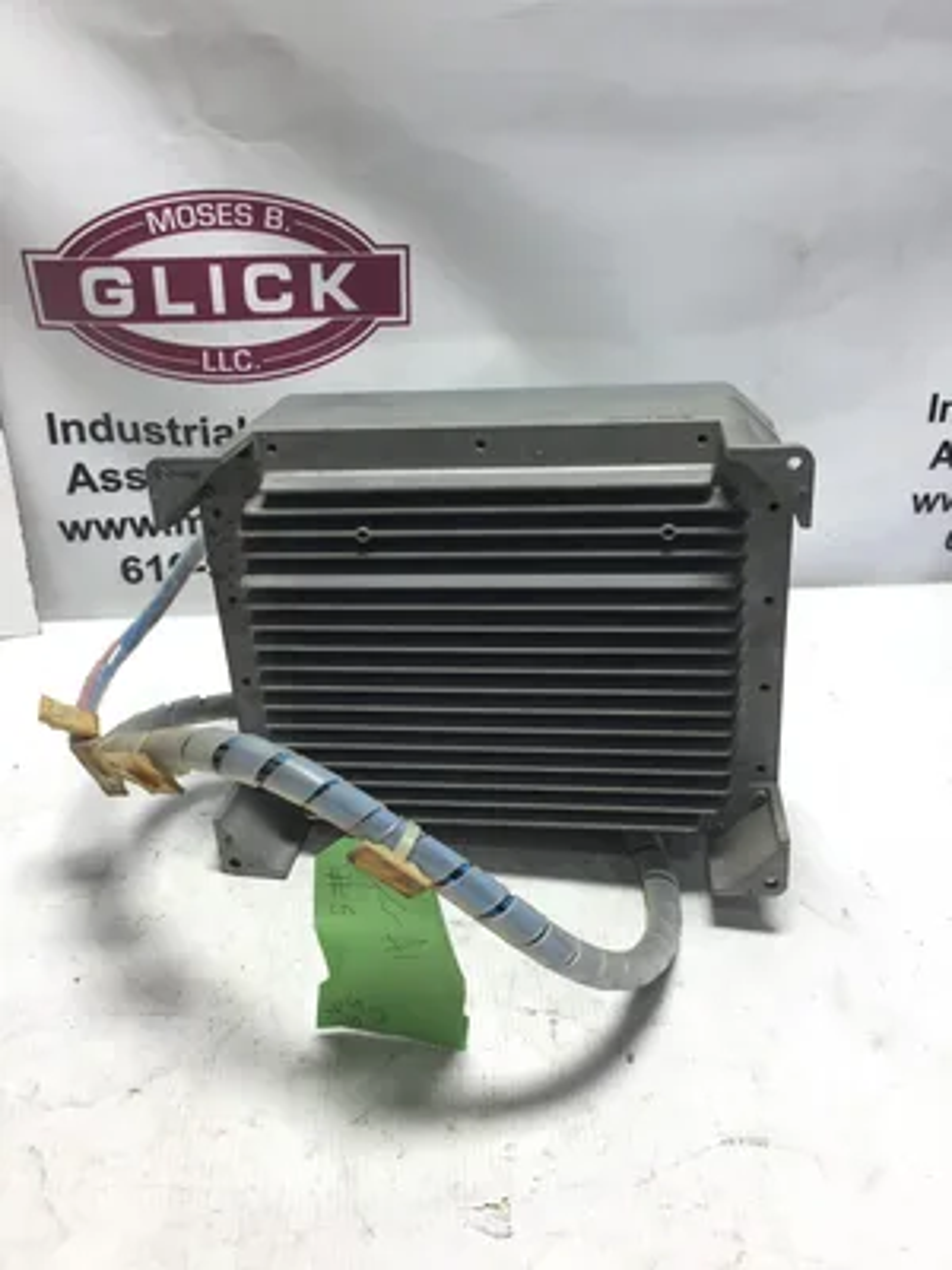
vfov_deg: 58.4
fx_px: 1137
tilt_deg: -29.0
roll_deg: -1.0
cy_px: 635
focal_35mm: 31
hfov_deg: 45.4
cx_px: 476
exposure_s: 1/120
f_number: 2.4
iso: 40
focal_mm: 3.3
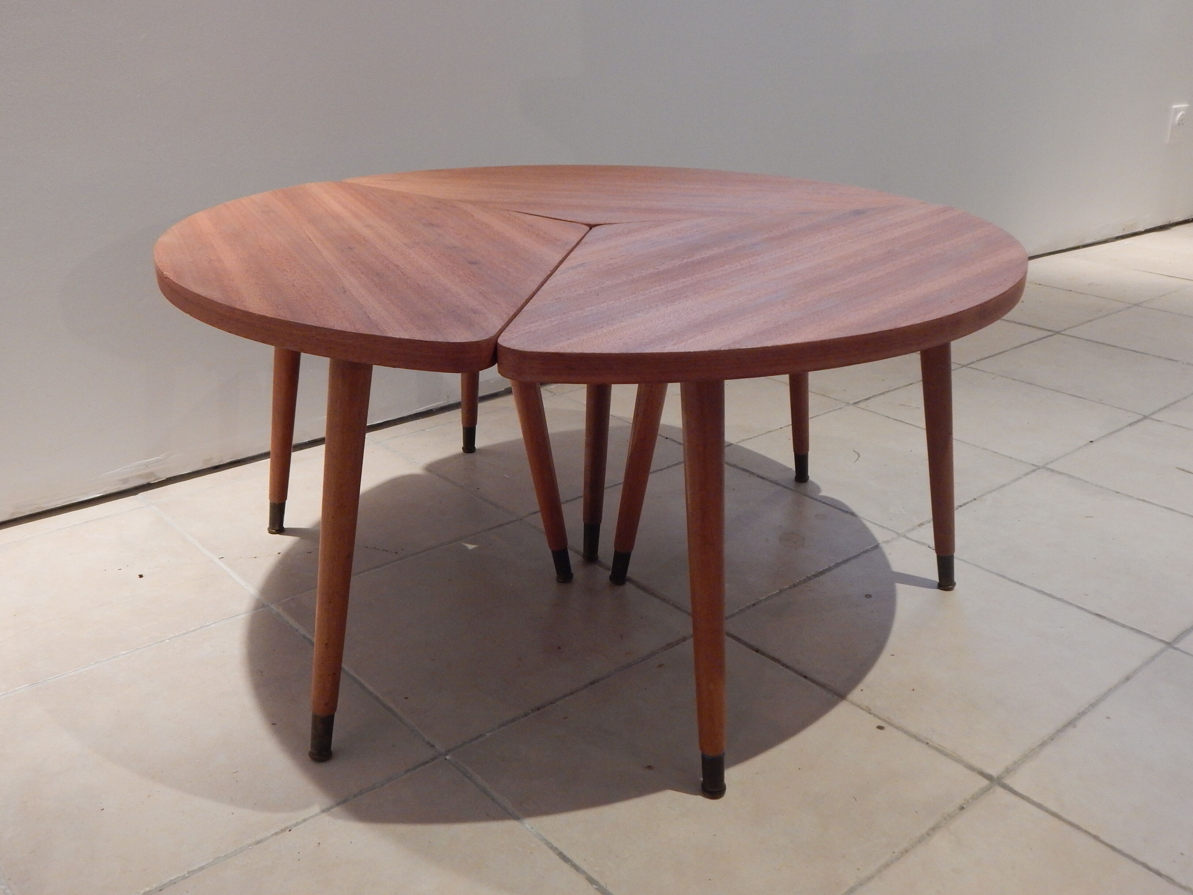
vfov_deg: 41.8
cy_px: 448
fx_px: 1172
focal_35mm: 34
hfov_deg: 54.0
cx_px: 596
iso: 400
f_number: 3.3
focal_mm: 6.1
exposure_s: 1/25
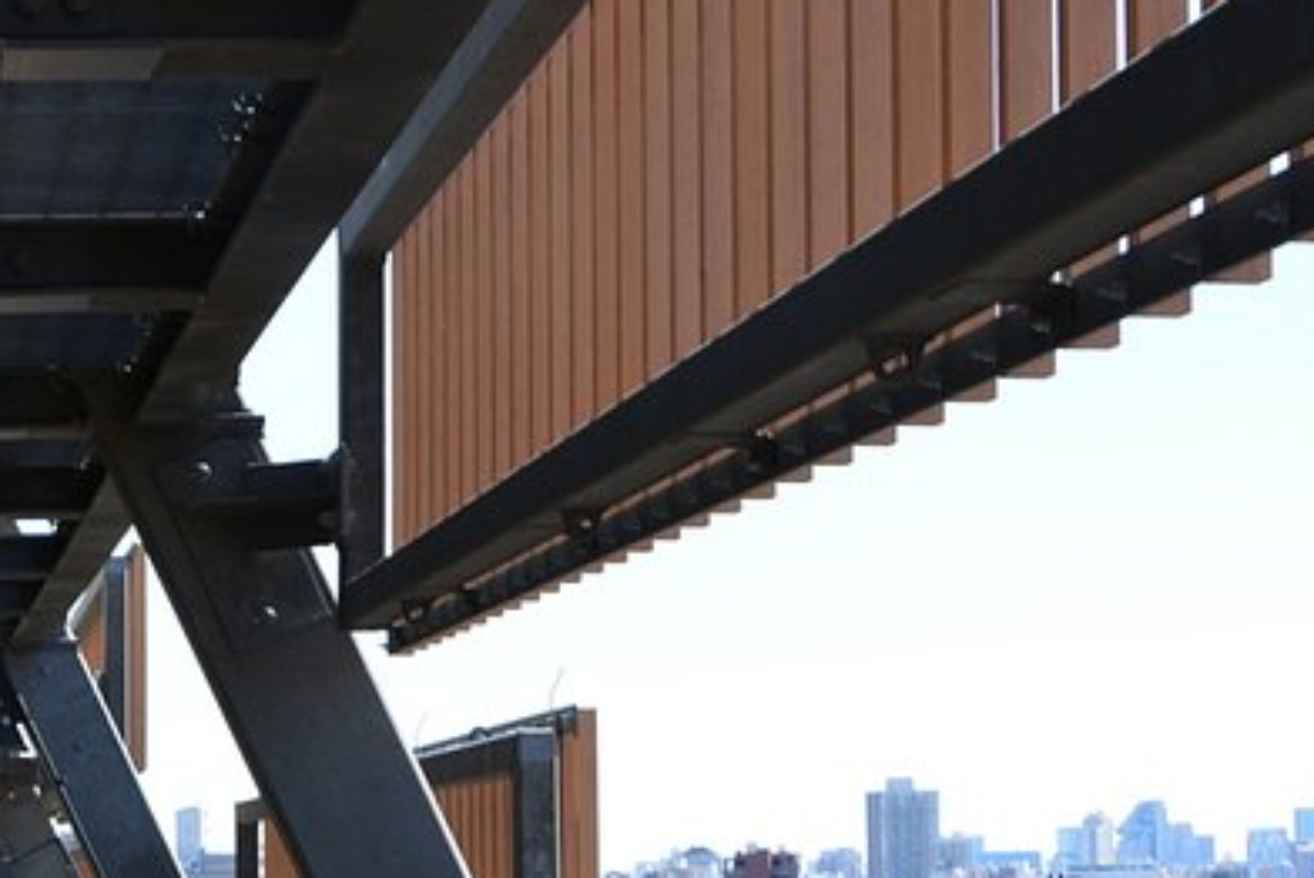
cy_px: 885
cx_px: 70
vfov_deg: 16.3
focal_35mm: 82
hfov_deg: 23.8
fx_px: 3006
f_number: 10
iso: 200
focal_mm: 21
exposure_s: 1/100
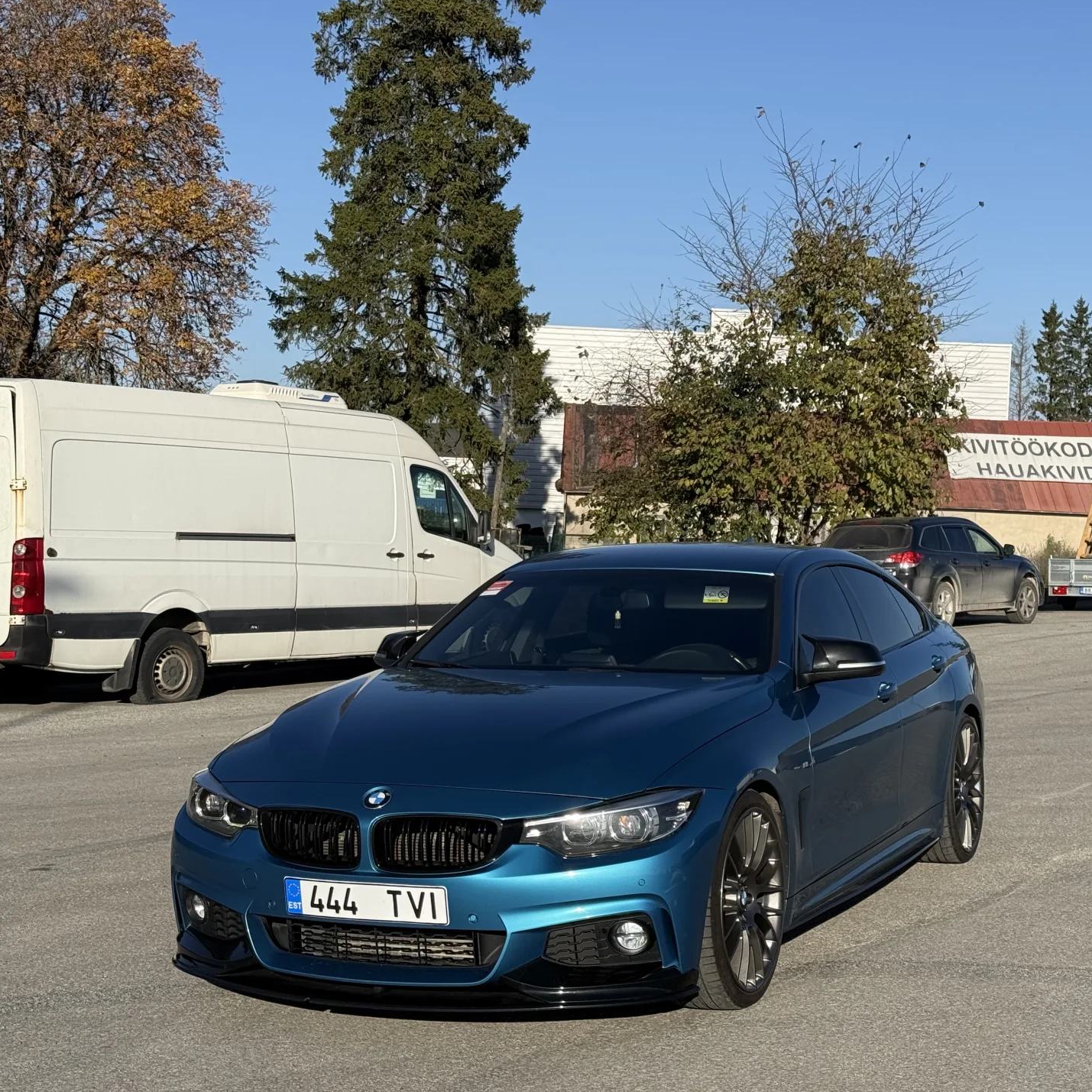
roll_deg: -2.8
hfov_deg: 30.0
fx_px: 2034
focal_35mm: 57
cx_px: 629
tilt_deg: -1.6
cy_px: 543
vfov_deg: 30.0
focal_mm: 6.76
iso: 64
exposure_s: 1/5208
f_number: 1.78
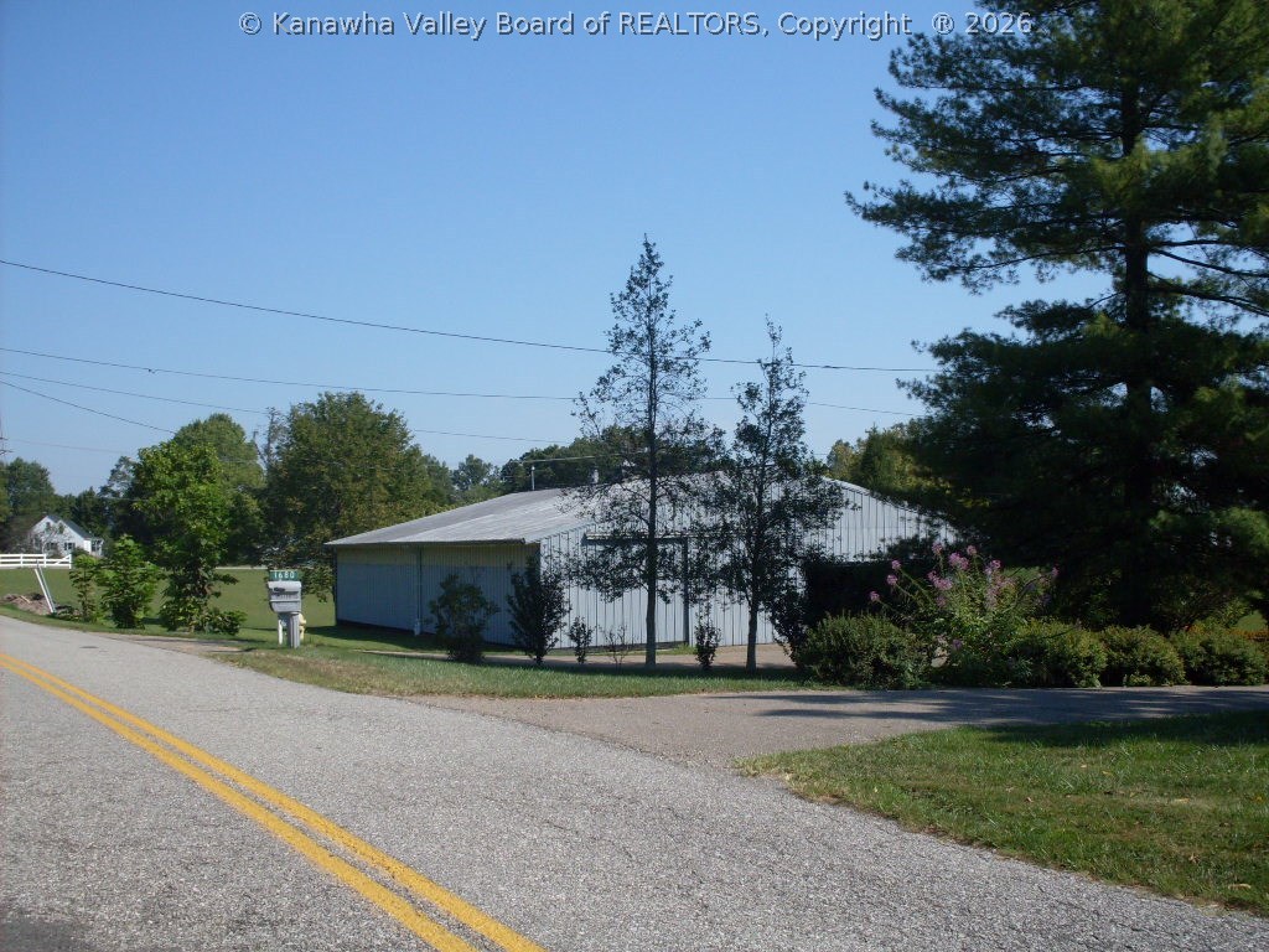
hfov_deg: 49.0
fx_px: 1393
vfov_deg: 37.7
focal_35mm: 38
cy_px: 476
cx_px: 634
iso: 80
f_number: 8.4
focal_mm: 6.3
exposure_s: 1/250
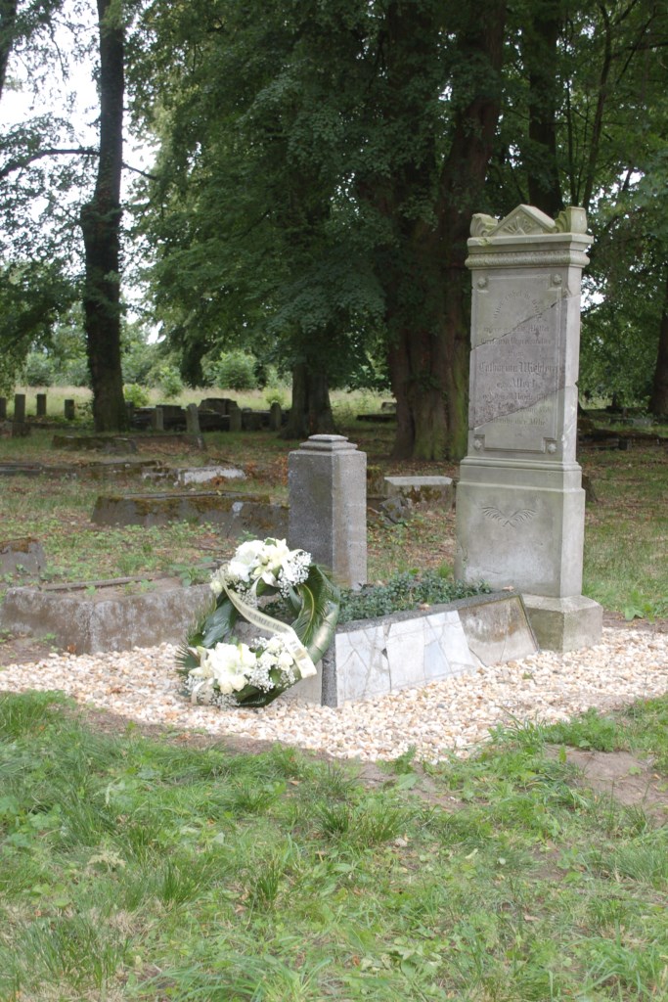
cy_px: 501
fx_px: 1335
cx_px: 334
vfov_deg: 41.1
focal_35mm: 48
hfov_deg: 28.1
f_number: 5
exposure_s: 1/50
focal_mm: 32
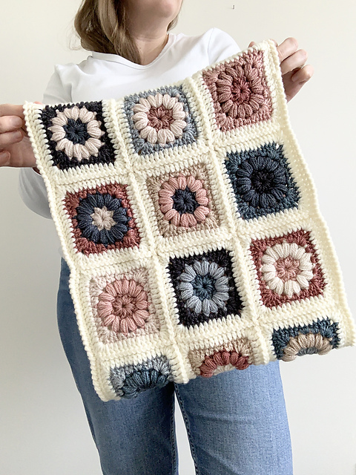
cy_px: 238
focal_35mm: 32
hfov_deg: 44.2
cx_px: 178
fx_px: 439
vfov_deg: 56.8
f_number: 2.2
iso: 100
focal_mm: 2.87
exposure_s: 1/60
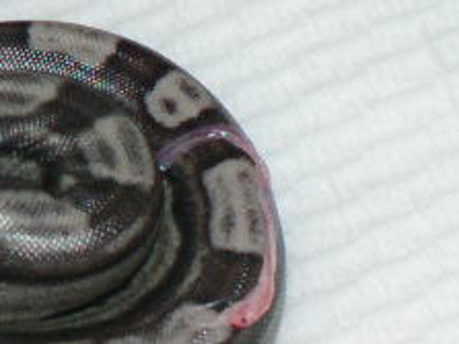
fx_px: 3618
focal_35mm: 273
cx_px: 650
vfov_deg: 5.4
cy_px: 395
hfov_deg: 7.2
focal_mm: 15.8
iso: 100
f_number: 3.2
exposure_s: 1/60
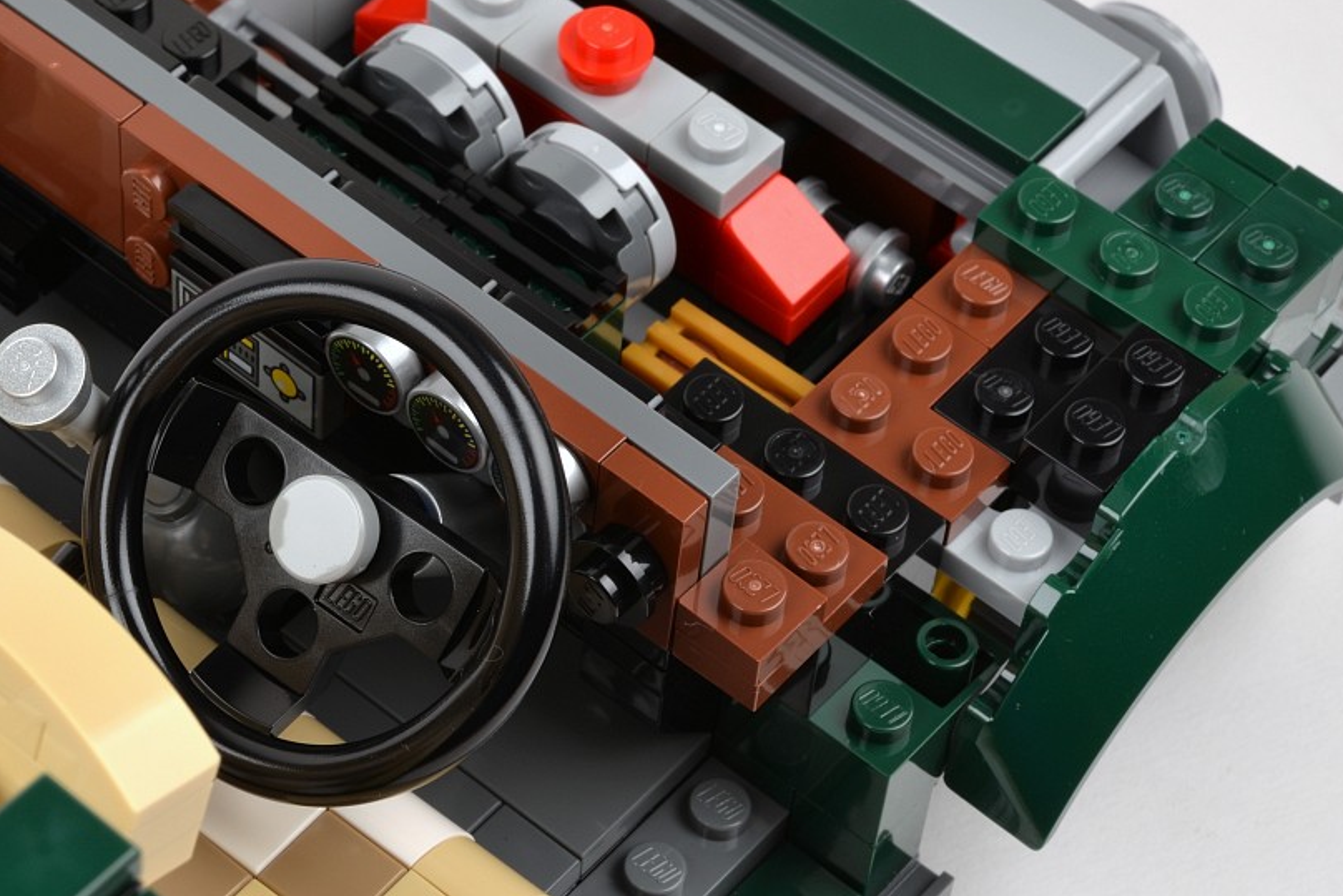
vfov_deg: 14.4
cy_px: 249
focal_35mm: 95
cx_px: 424
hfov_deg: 21.4
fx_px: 3544
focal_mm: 60
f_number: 22
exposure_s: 1/60
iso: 100
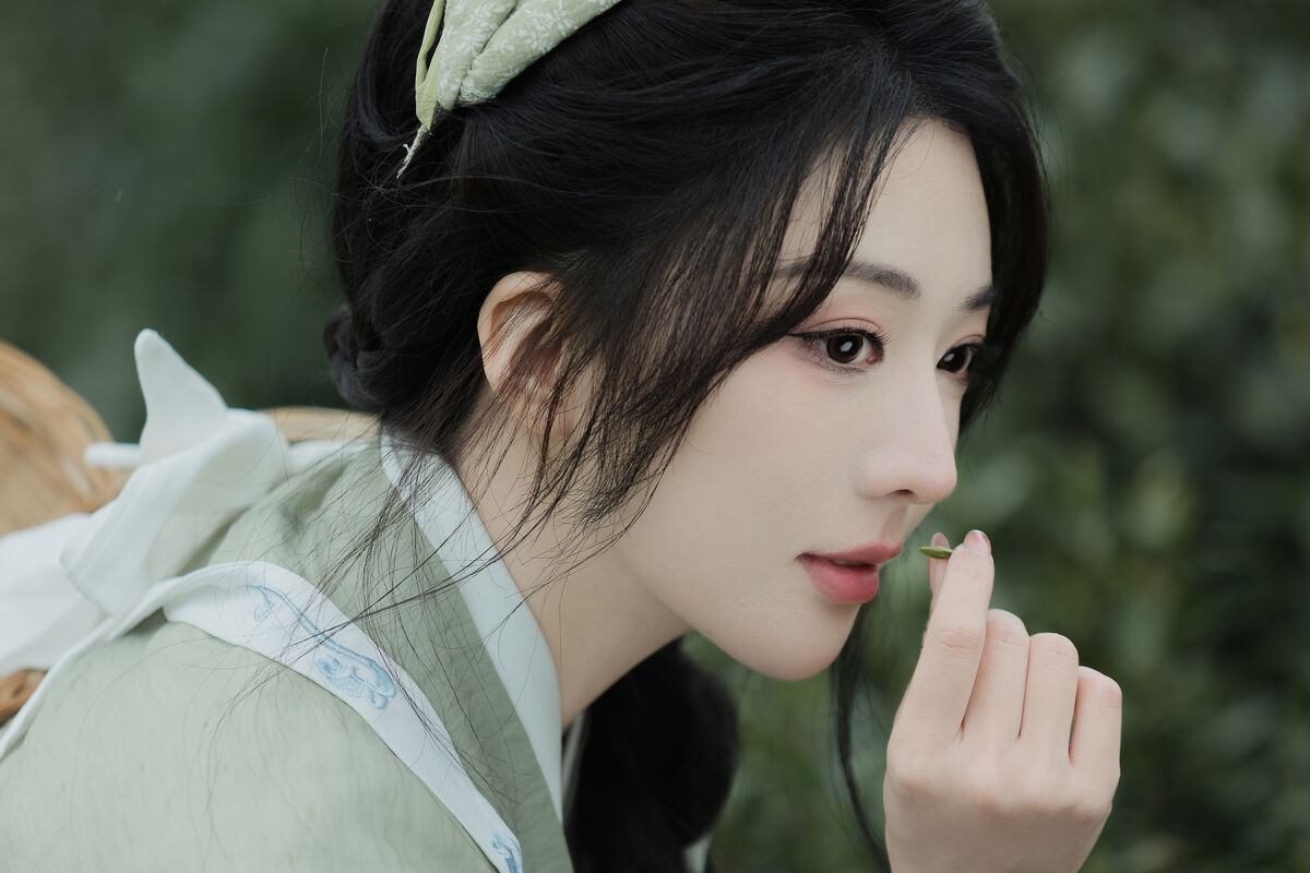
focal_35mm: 200
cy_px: 436
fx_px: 7277
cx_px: 655
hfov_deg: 10.3
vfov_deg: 6.9
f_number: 4
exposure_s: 1/640
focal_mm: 200
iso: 250
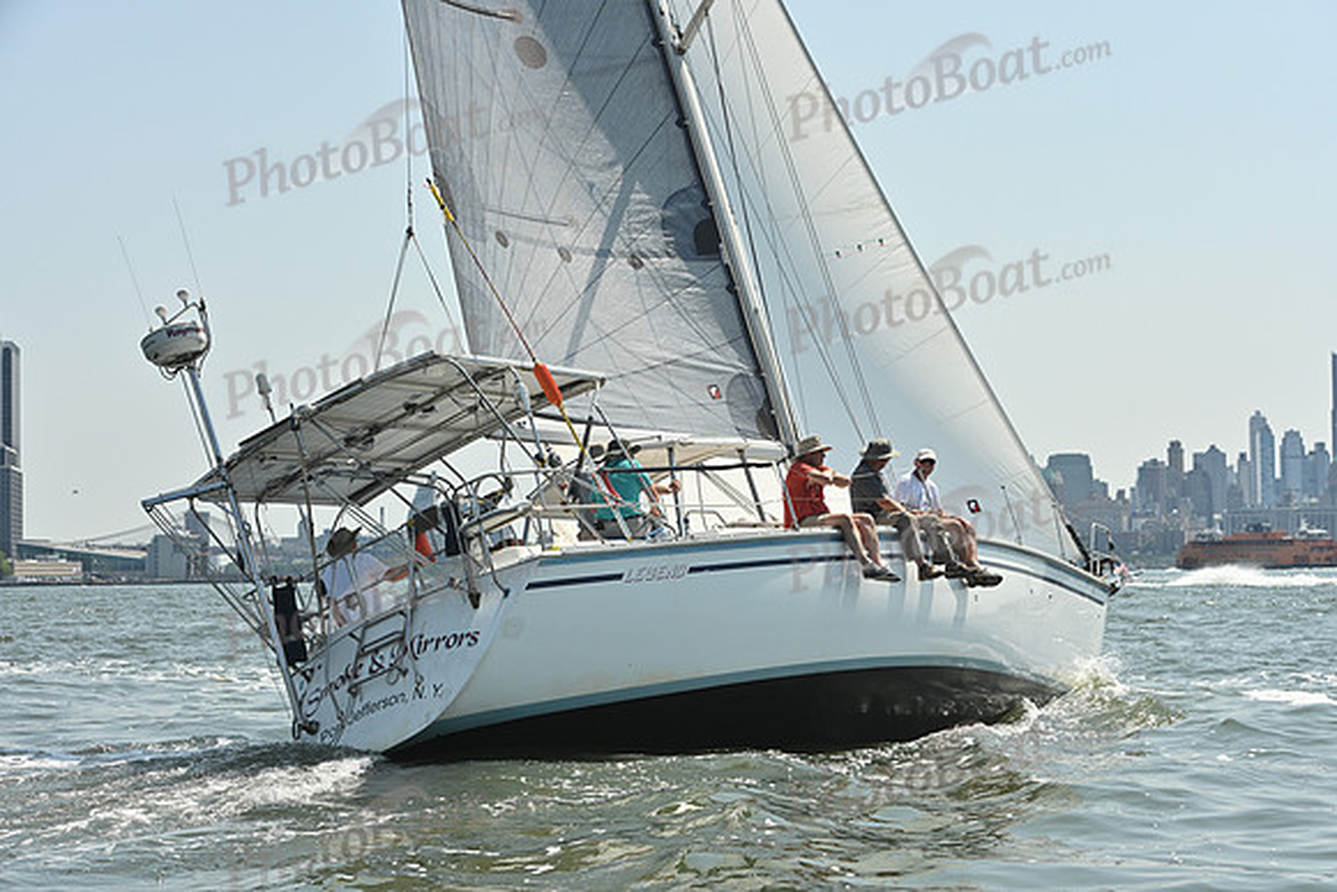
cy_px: 446
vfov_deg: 19.5
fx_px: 2600
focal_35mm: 70
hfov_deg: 28.8
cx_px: 668
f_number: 7.1
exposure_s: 1/1250
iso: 320
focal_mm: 70
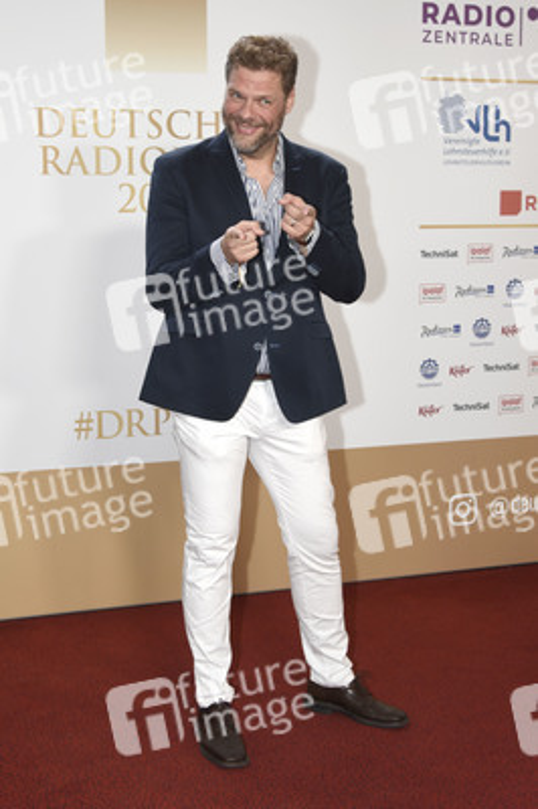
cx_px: 269
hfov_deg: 26.4
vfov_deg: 38.9
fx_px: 1145
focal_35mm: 51
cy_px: 404
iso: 800
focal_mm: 34
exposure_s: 1/320
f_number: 4
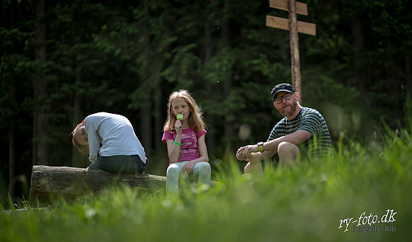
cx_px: 206
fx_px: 983
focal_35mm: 89
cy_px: 135
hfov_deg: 23.7
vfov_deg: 14.0
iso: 50
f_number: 1.8
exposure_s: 1/1000
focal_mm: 85
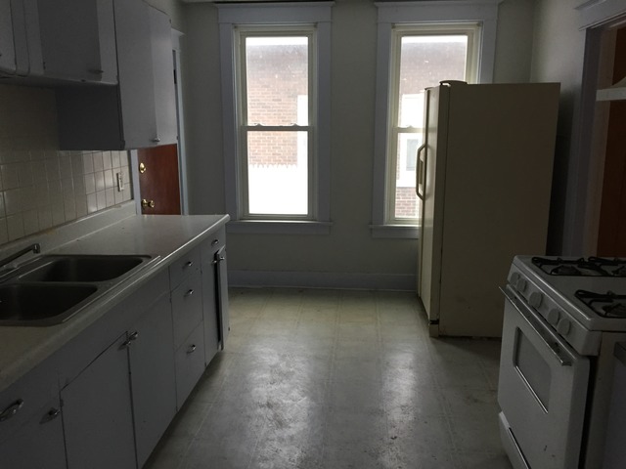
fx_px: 524
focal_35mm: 29
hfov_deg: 61.7
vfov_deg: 48.2
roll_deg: +1.4
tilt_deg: -8.5
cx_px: 313
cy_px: 234
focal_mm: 4.15
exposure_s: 1/30
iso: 125
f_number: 2.2
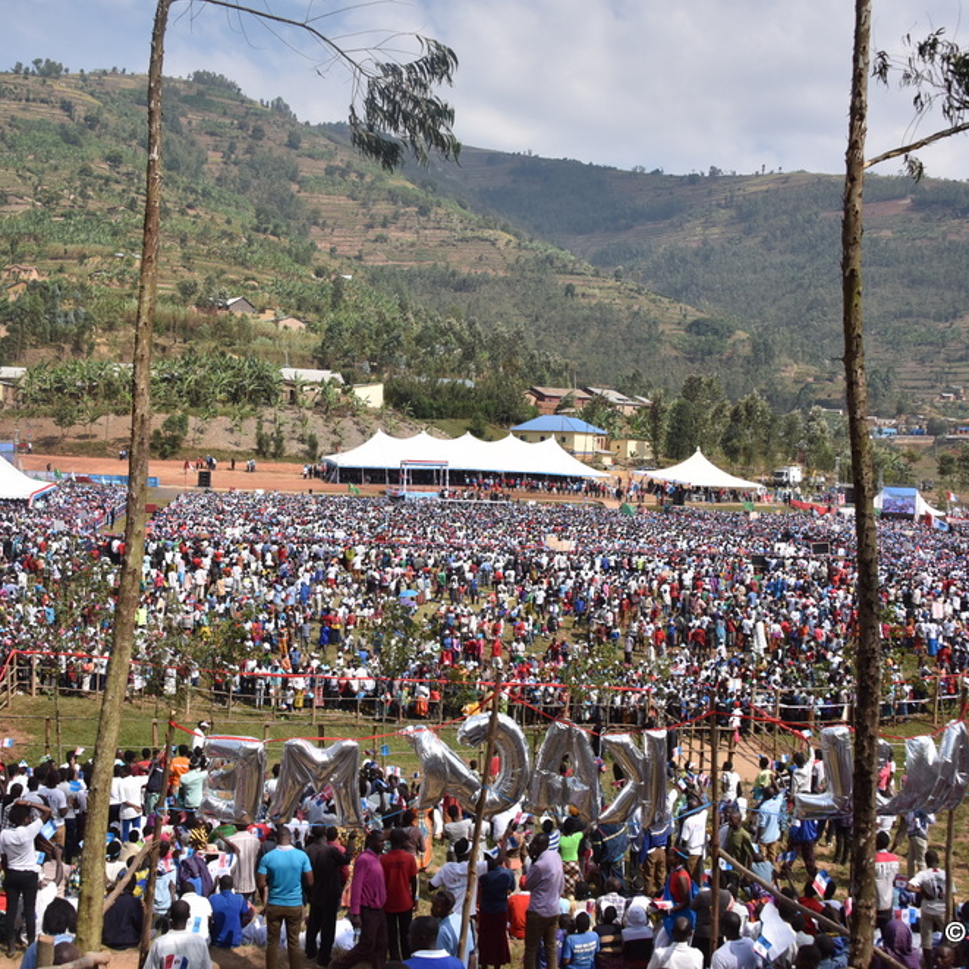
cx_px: 415
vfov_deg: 46.0
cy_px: 487
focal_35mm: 36
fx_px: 1140
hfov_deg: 45.9
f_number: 6.3
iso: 500
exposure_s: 1/2500
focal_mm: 28
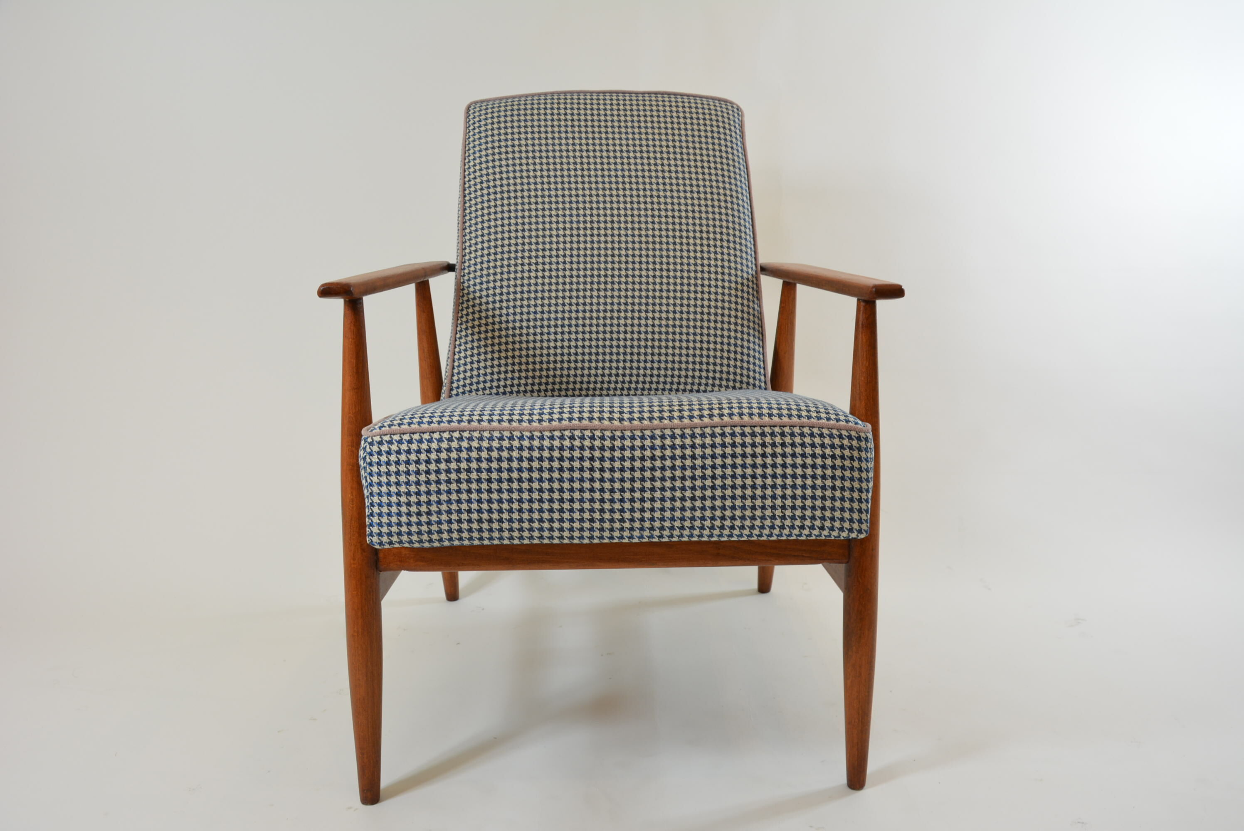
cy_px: 416
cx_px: 622
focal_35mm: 27
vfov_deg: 48.0
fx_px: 934
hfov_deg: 67.3
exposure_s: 1/60
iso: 400
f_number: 5.6
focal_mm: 18
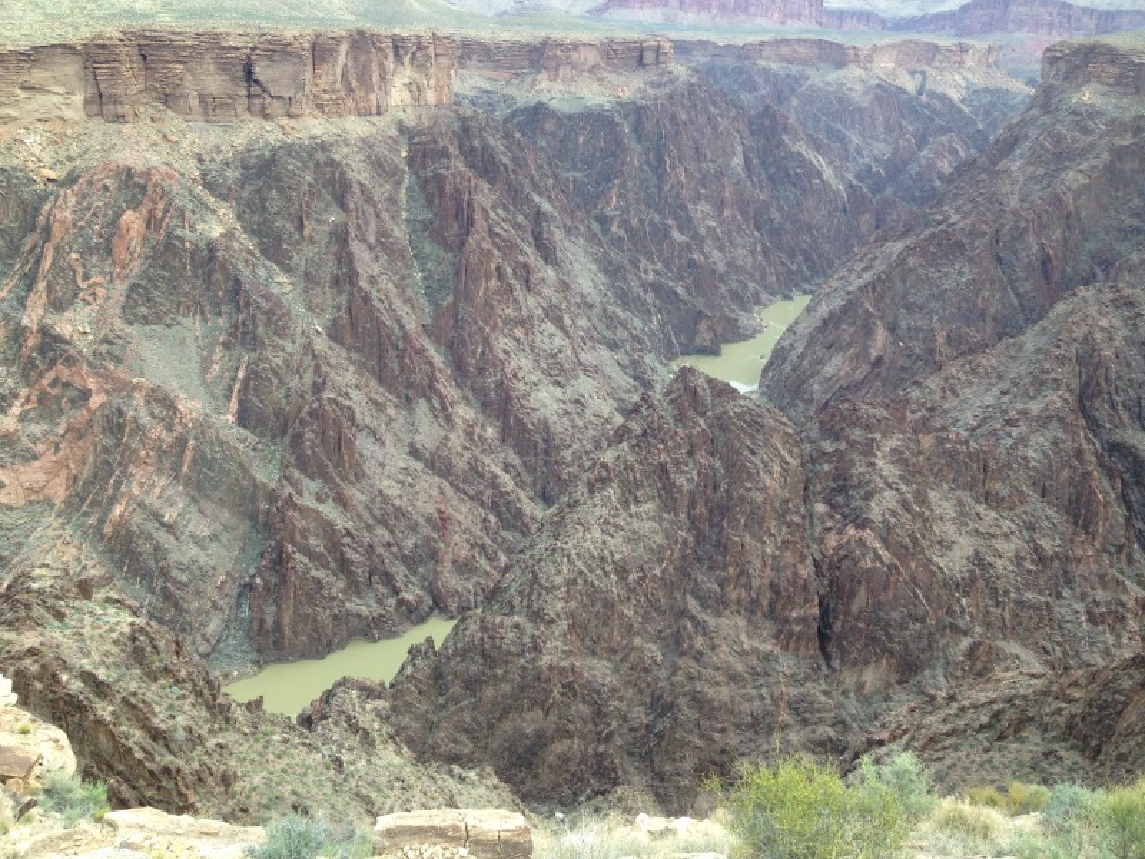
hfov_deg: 55.4
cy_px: 430
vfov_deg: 42.9
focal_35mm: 33
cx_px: 572
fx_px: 1092
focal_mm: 4.12
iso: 50
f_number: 2.4
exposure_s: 1/303
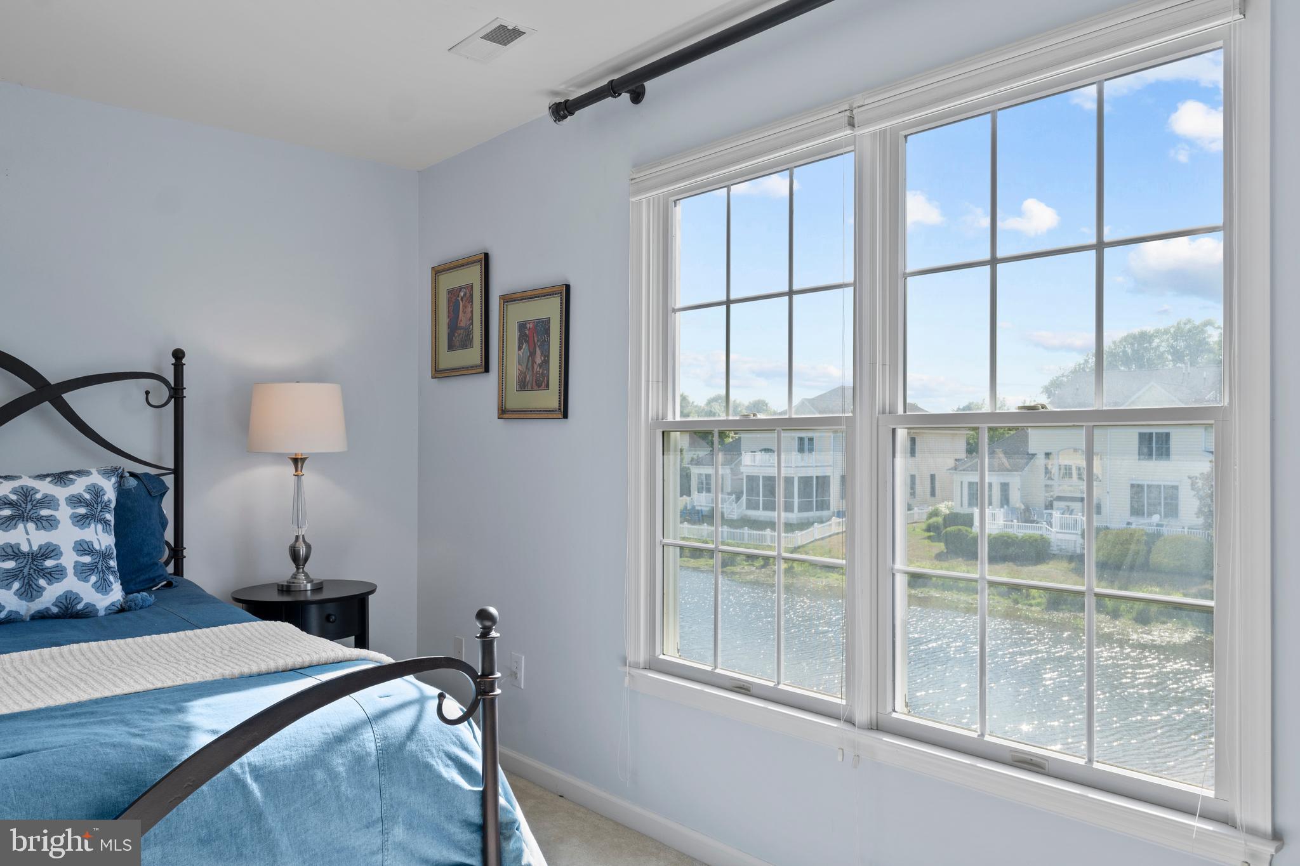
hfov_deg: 71.4
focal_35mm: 25
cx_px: 650
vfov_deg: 51.2
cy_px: 433
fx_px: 904
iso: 200
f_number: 7.1
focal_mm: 16.7
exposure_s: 1/20
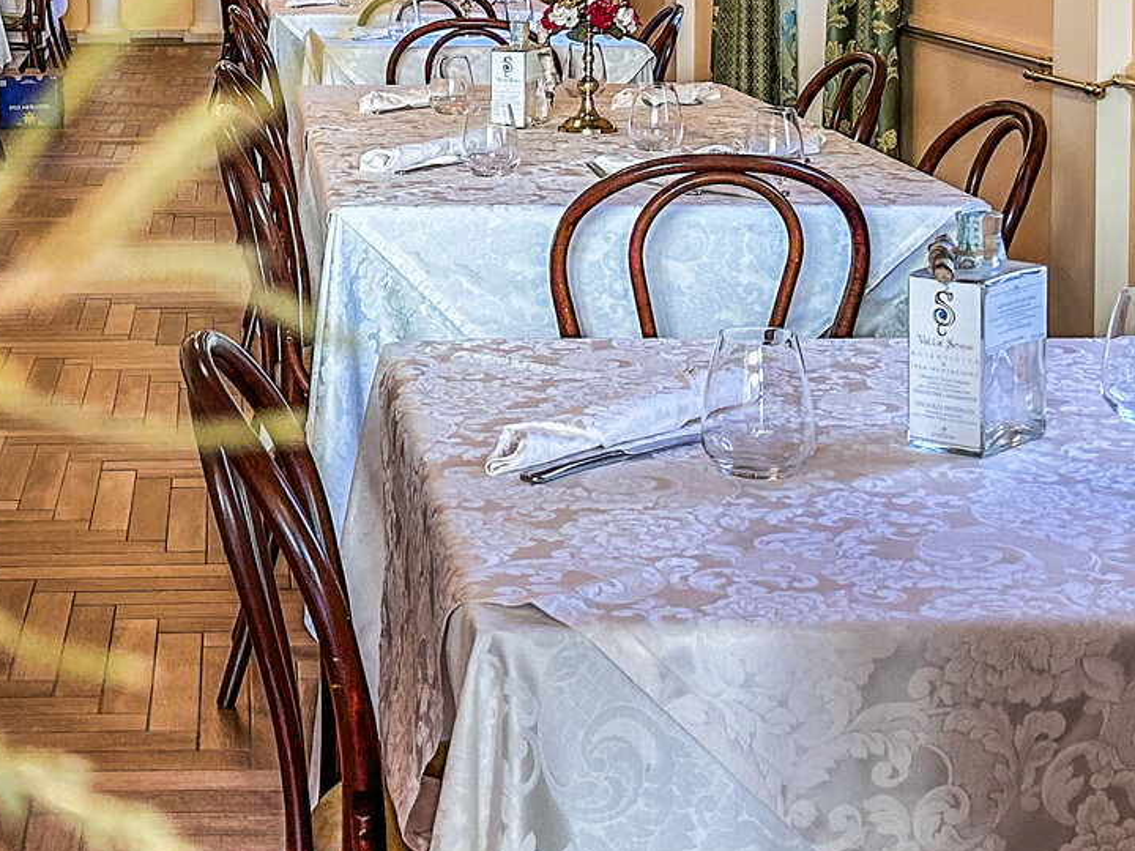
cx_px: 203
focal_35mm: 74
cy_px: 3
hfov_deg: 25.8
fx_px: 2426
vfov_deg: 19.3
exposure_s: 1/81
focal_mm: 5.7
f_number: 1.5
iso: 125
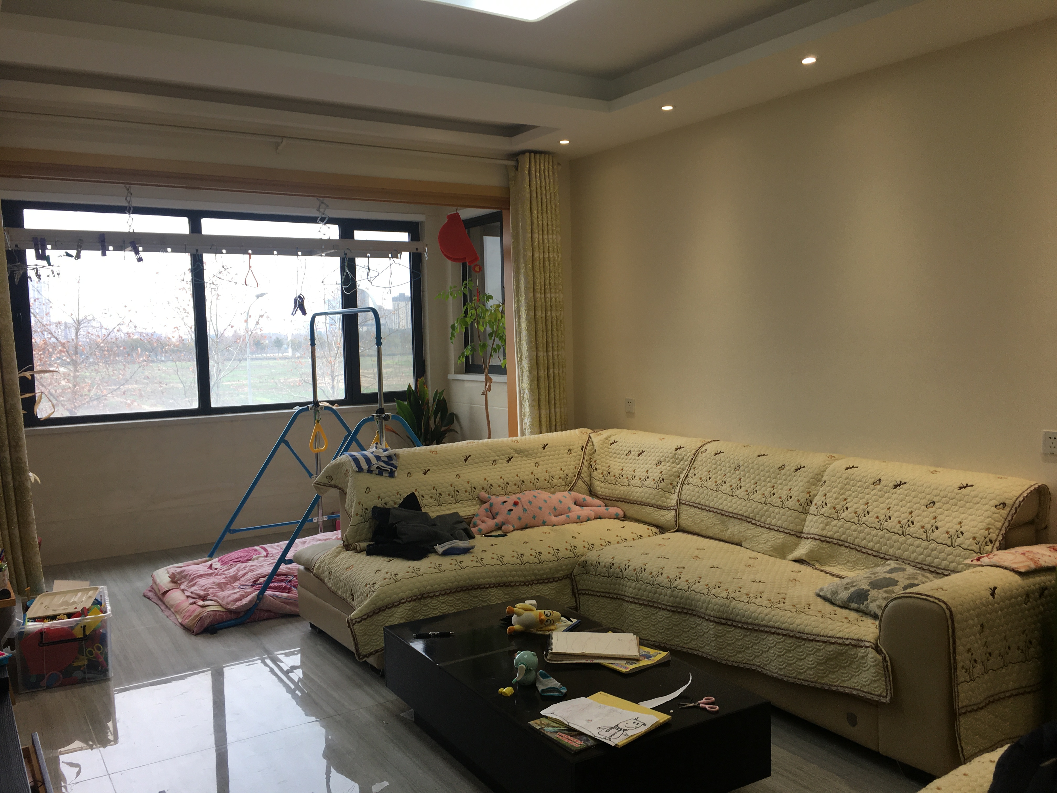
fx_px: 886
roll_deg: +0.7
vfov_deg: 48.2
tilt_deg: -4.3
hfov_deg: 61.7
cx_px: 528
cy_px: 396
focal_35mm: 29
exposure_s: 1/50
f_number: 2.2
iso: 25
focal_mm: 4.15
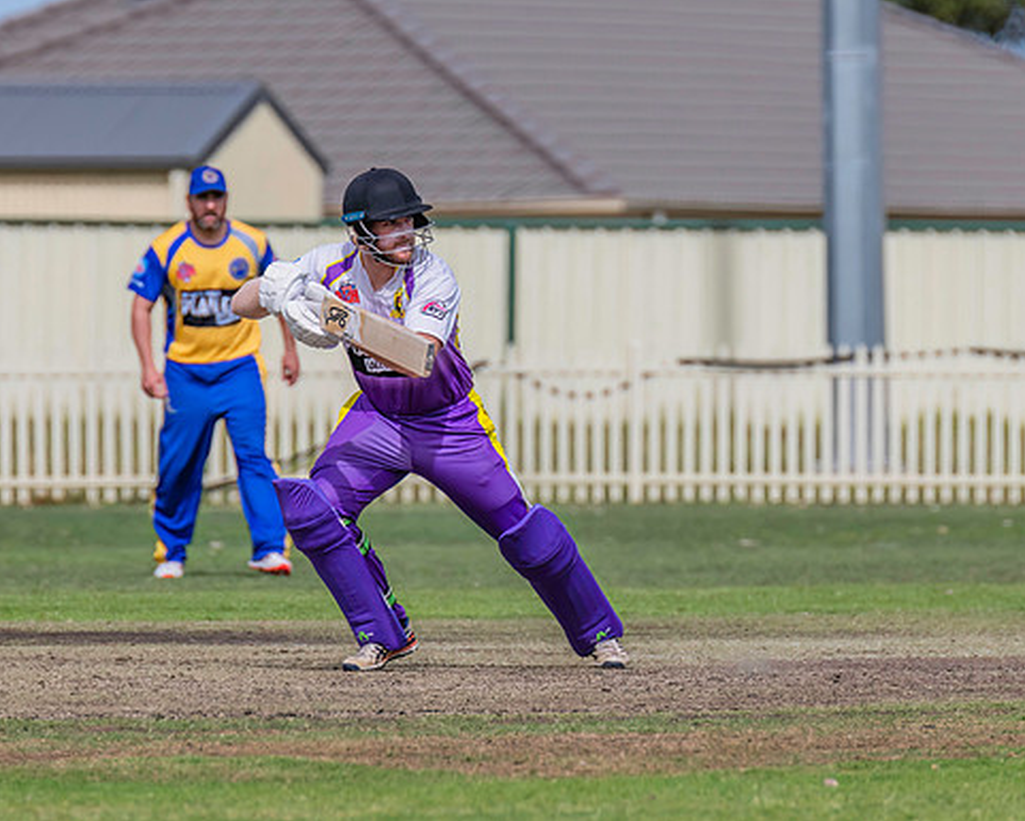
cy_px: 410
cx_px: 489
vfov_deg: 2.3
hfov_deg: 2.8
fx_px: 20693
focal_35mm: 682
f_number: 8
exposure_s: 1/2500
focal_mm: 550
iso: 800
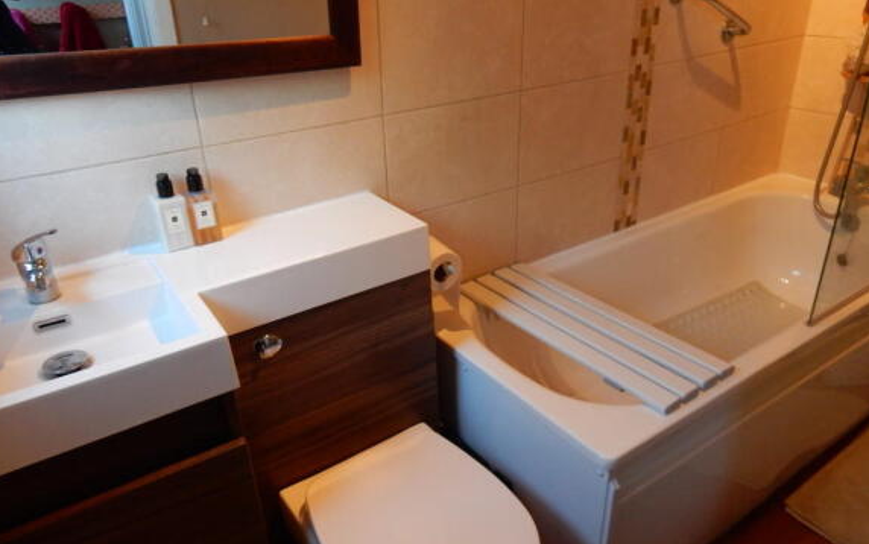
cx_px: 429
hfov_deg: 68.4
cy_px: 270
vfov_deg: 46.1
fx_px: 640
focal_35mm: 27
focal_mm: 4.5
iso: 400
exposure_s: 1/25
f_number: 3.7
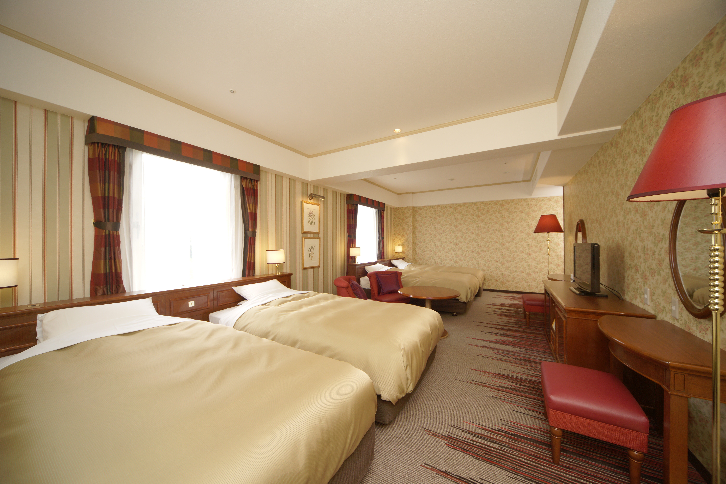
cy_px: 242
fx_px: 242
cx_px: 363
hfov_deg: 112.6
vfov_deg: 90.0
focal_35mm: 12
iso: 400
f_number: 8
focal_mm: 12
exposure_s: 1/30
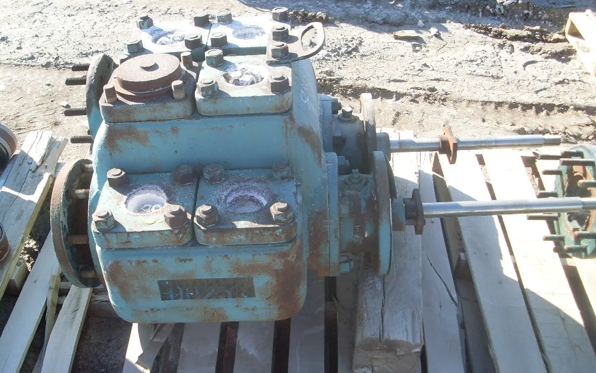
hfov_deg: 48.2
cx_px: 296
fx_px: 666
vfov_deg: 31.3
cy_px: 190
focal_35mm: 41
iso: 80
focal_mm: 6.3
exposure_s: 1/60
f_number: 7.7
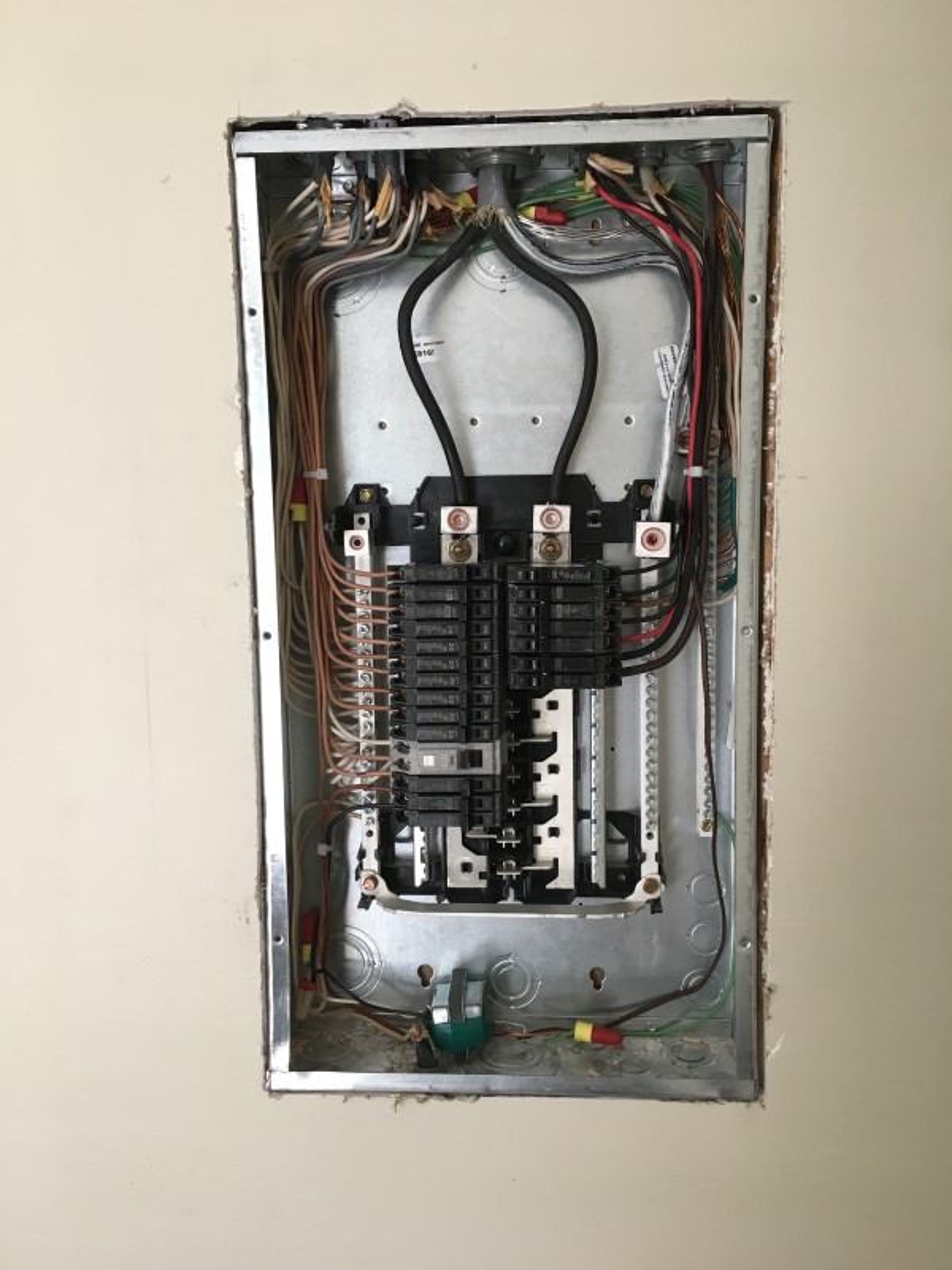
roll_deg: +1.6
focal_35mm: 29
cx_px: 476
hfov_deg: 48.2
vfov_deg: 61.7
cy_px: 635
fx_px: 1063
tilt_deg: -6.4
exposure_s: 1/30
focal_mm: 4.15
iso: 32
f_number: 2.2
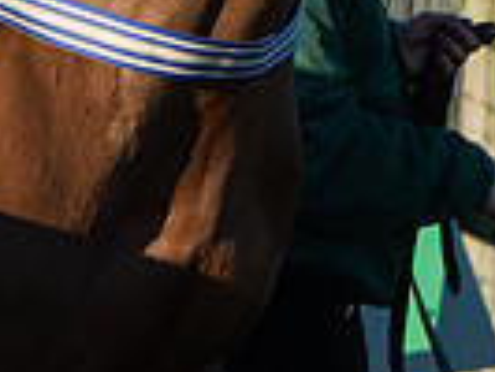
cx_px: -362
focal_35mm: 642
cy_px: -380
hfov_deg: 3.1
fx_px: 9189
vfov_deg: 2.3
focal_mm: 122
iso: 1000
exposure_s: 1/2500
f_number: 6.3
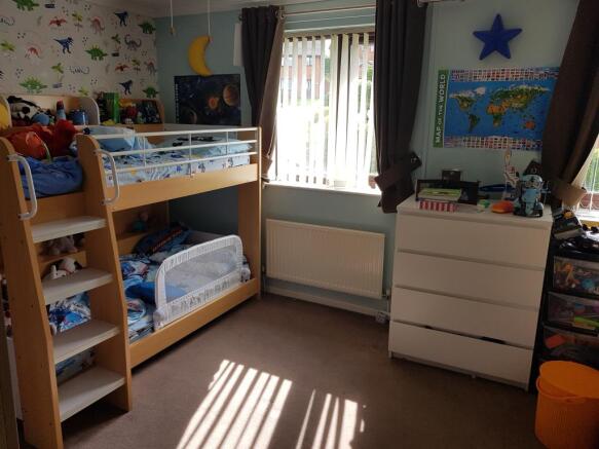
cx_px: 300
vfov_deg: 53.0
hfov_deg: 67.3
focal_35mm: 26
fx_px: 450
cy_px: 224
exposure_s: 1/234
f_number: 1.7
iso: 50
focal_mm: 4.2
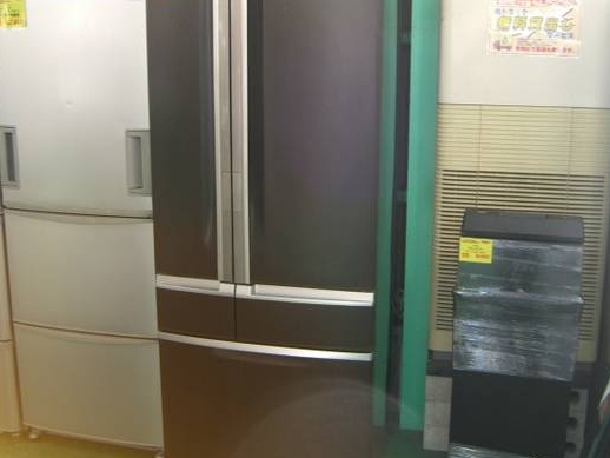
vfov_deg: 32.9
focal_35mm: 44
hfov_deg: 42.9
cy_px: 199
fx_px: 776
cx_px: 298
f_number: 2.8
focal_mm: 7.9
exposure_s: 1/40
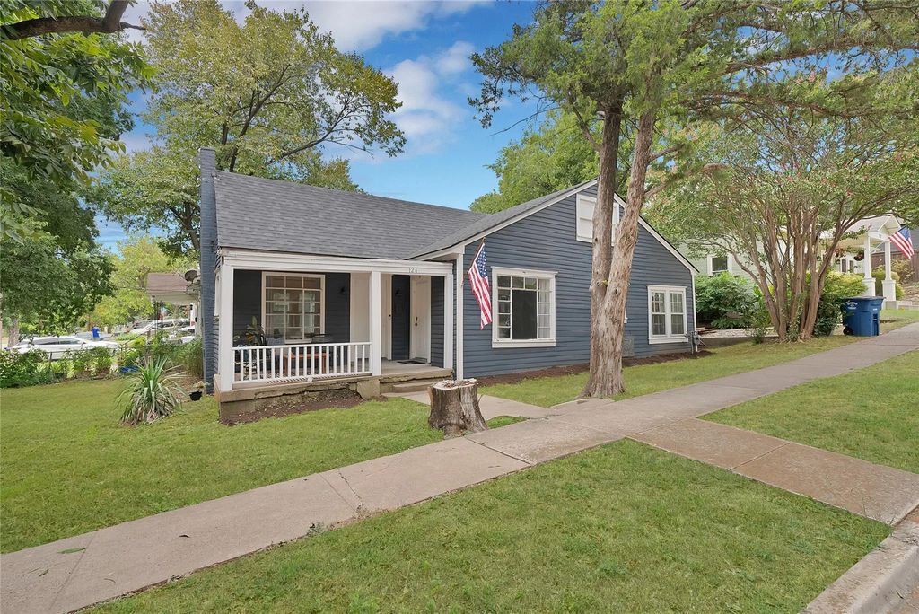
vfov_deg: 70.5
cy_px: 307
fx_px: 434
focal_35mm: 17
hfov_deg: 93.2
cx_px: 460
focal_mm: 17
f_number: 9
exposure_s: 1/100
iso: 640
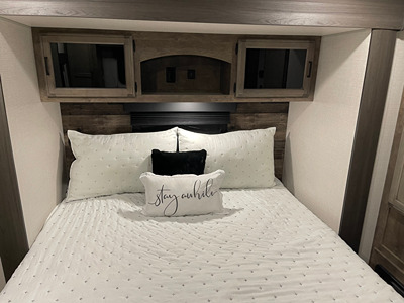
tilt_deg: -17.7
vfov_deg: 53.1
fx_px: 303
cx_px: 202
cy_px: 152
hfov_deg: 67.3
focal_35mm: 26
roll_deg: -1.7
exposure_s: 1/60
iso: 160
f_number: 1.6
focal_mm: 5.1
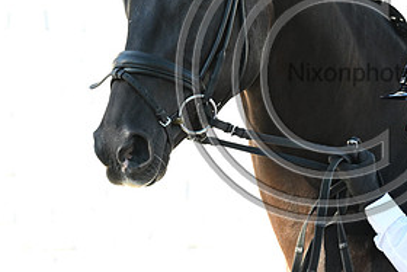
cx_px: 310
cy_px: 53
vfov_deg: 9.2
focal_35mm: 149
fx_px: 1685
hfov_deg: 13.7
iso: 2800
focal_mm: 72
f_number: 5
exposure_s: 1/1600
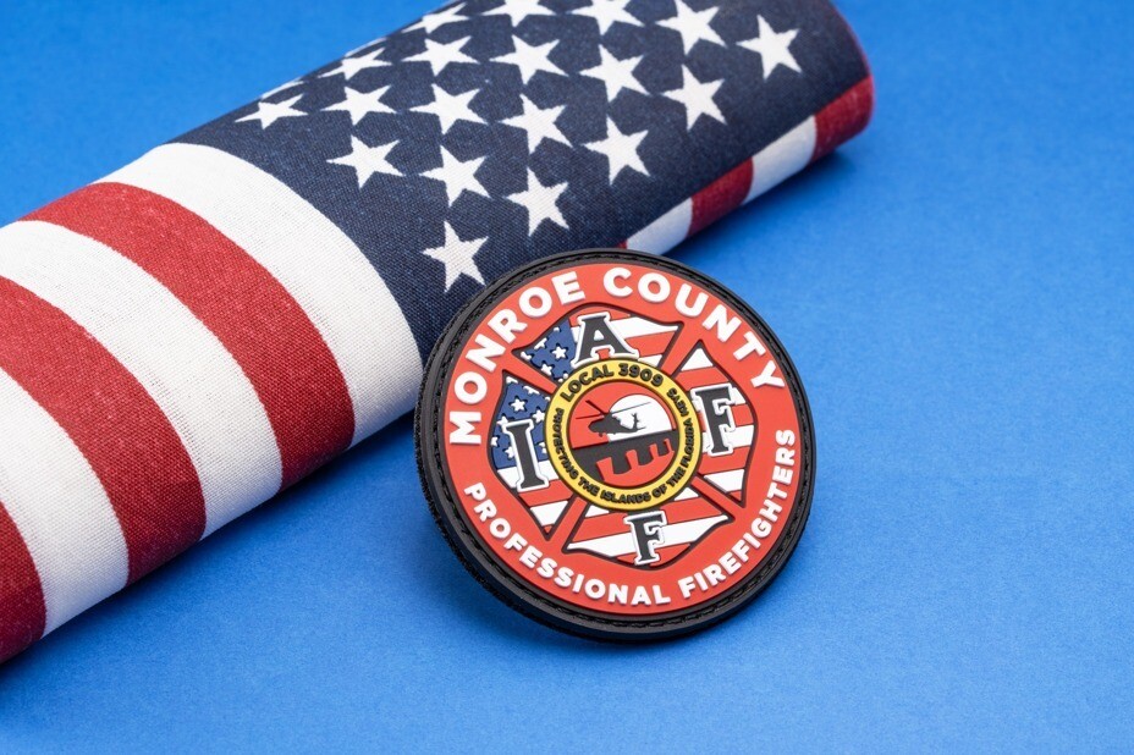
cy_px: 378
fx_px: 2834
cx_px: 567
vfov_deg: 15.2
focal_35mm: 90
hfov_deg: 22.6
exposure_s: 1/10
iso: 160
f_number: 13
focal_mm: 90
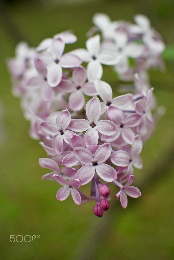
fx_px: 354
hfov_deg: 27.6
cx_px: 87
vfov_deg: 40.3
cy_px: 130
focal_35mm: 49
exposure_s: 1/1600
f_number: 2.5
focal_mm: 18.5
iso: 100
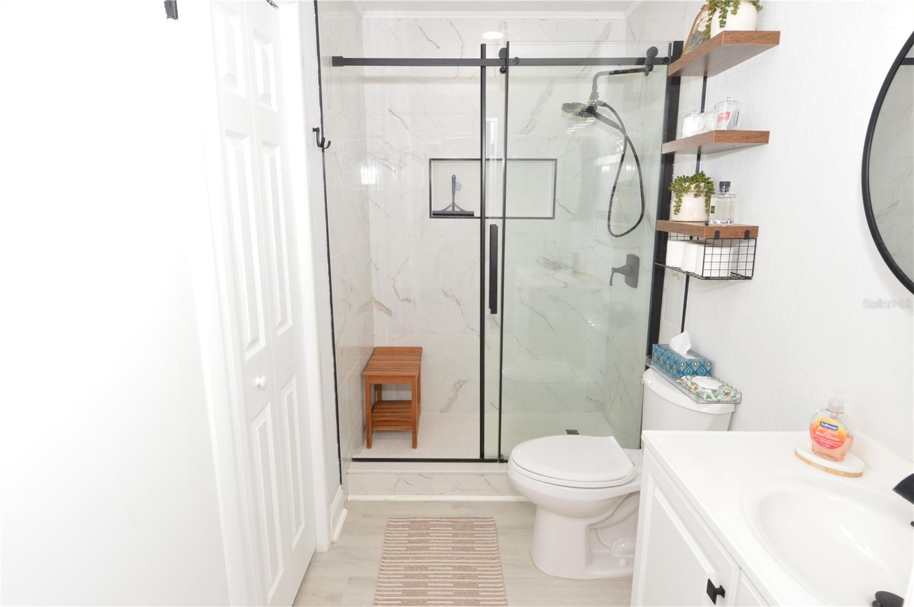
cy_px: 304
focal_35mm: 18
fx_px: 456
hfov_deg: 90.1
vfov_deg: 67.3
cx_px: 457
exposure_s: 1/80
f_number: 9
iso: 800
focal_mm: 12
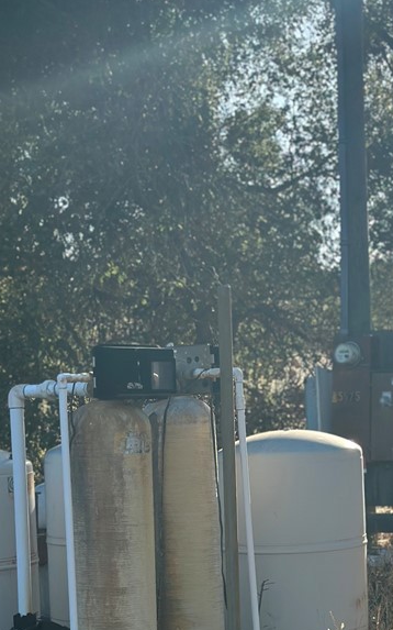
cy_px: 451
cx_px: 386
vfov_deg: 22.6
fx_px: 1560
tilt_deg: -0.7
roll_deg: +2.0
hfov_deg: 14.2
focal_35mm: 91
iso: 100
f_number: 1.78
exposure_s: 1/2809
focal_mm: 6.86
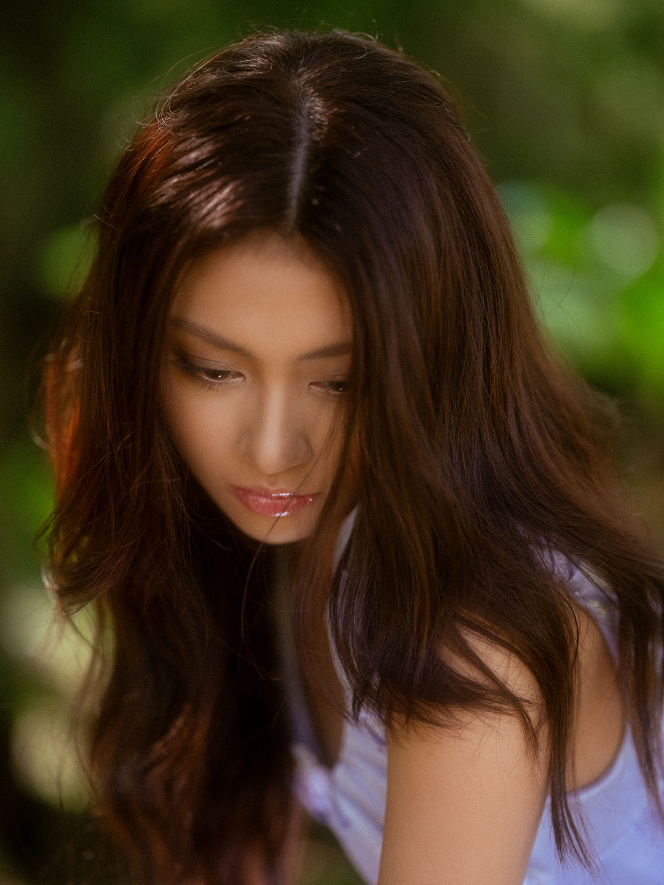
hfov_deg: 17.0
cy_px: 442
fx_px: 2225
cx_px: 332
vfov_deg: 22.5
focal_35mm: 87
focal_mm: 110
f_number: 2
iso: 400
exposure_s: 1/640
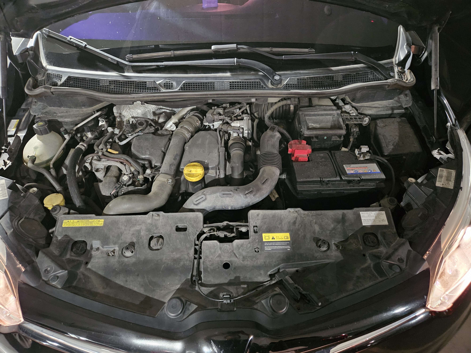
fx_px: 313
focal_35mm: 23
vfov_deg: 58.9
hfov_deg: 73.9
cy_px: 176
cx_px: 236
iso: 1600
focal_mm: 5.4
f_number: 1.8
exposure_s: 1/24
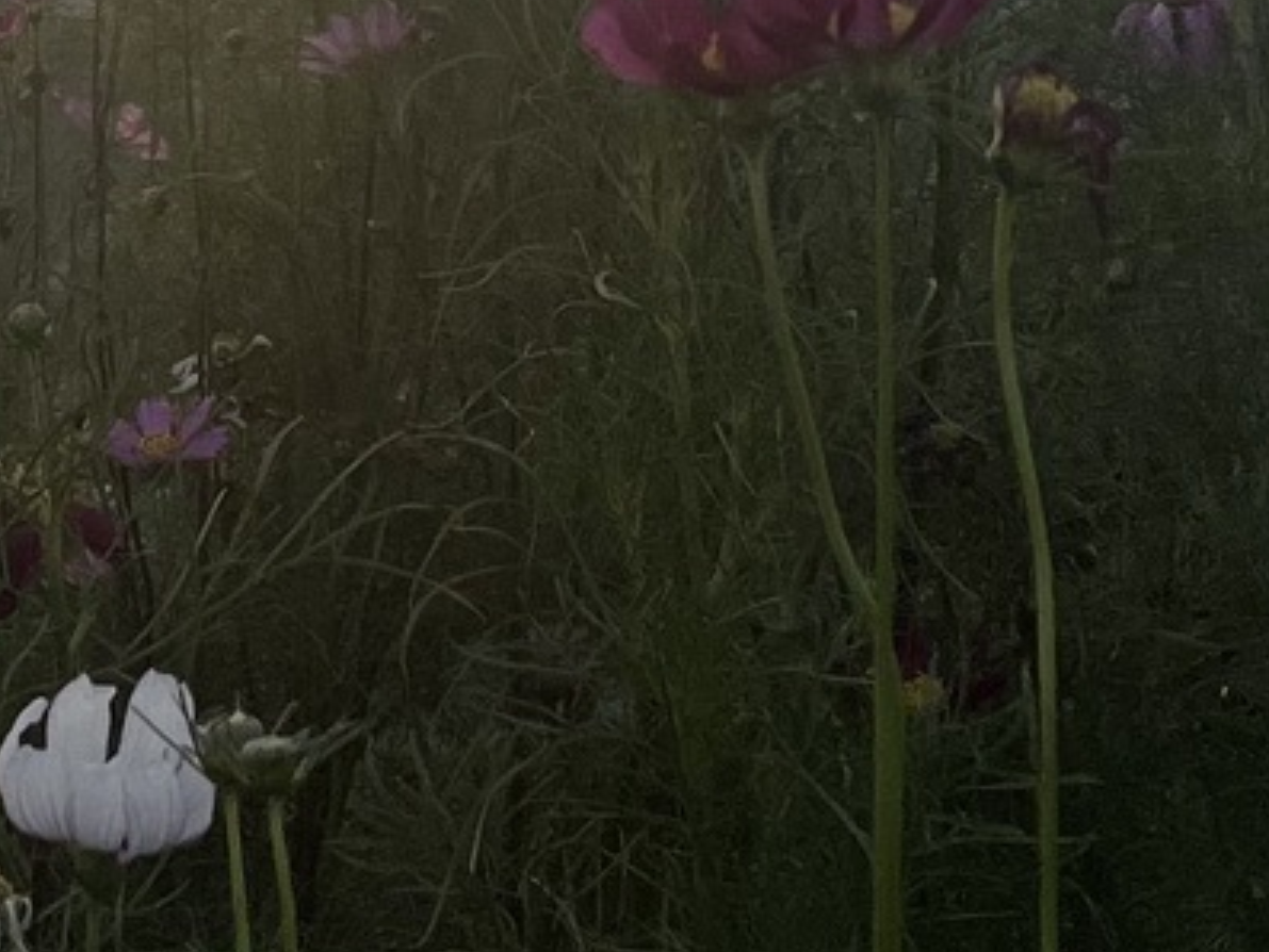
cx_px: 339
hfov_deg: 15.0
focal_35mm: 131
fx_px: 4804
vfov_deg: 10.6
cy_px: -773
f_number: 1.6
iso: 32
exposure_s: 1/1082
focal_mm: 4.2
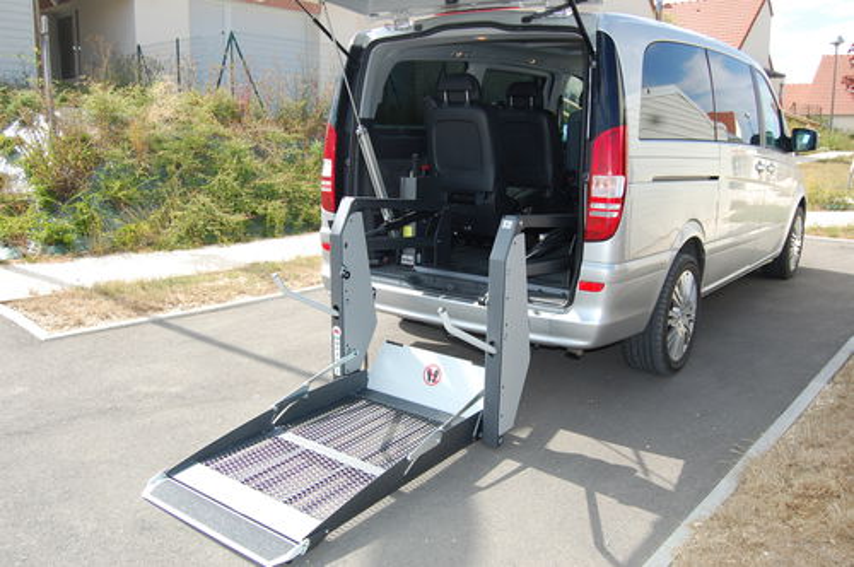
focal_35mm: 30
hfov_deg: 62.0
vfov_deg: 43.5
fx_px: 711
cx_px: 427
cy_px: 284
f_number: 5.6
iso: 320
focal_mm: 20
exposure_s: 1/500
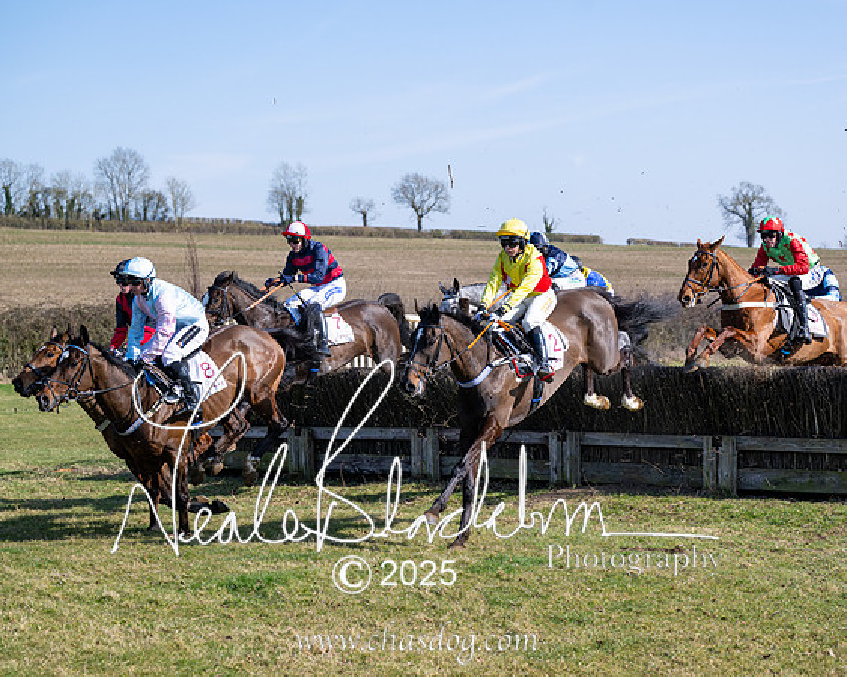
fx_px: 1987
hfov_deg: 24.0
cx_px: 486
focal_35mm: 79
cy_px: 341
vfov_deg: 19.3
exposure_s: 1/2000
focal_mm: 70
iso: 200
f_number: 4
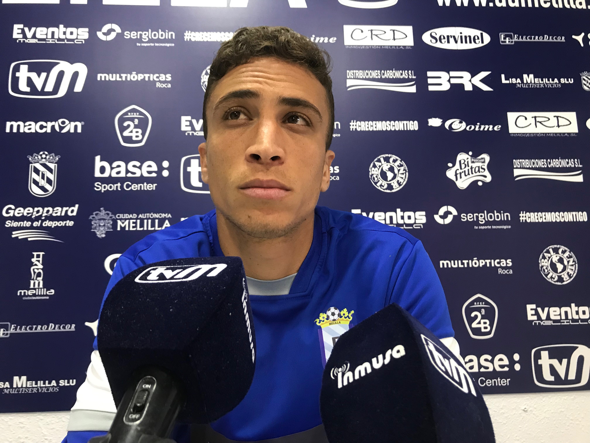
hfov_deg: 63.4
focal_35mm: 28
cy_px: 222
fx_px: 477
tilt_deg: +10.0
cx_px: 295
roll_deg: +1.0
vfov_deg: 49.7
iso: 64
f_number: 1.8
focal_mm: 3.99
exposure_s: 1/17
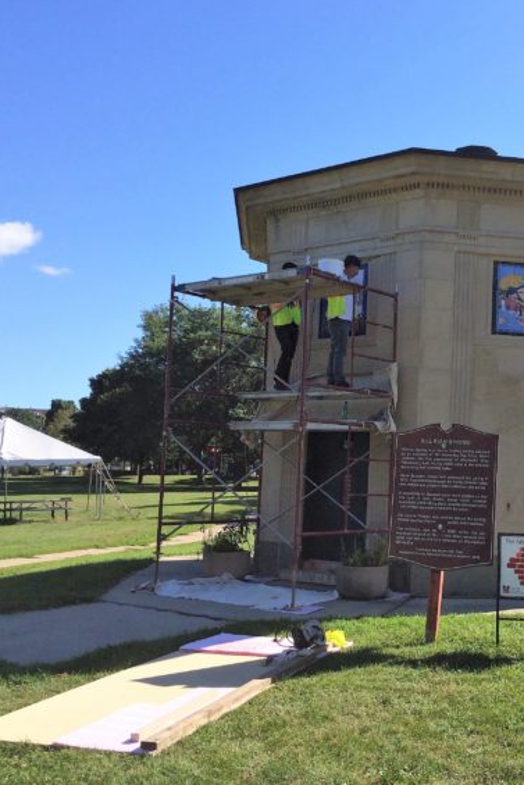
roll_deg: +0.1
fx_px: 895
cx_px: 436
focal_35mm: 41
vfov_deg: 47.4
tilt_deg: +7.3
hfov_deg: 31.6
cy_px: 390
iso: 32
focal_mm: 4.15
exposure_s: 1/1580
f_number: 2.2
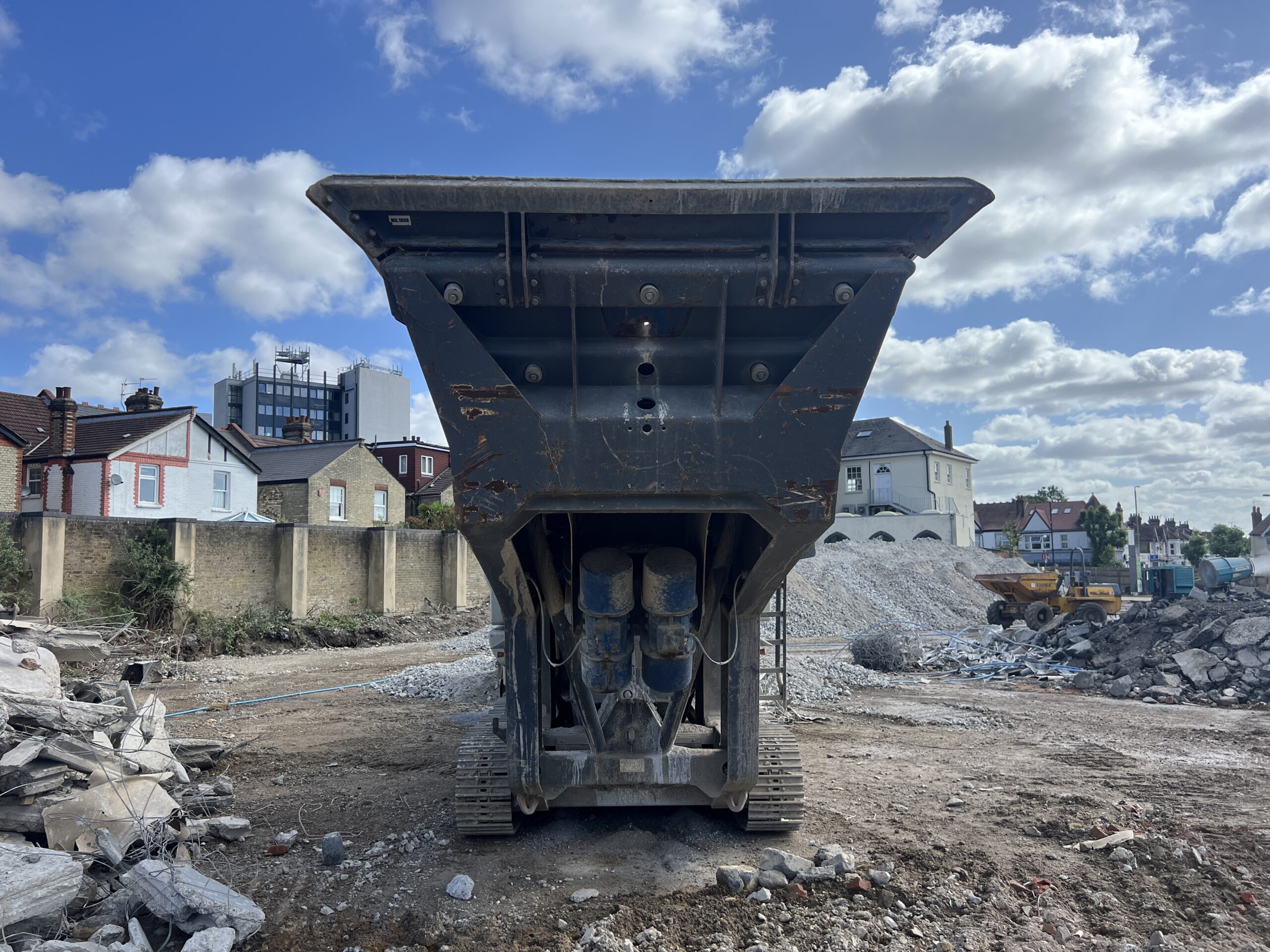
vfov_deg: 53.1
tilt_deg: +5.0
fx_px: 954
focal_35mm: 26
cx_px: 635
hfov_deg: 67.3
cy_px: 476
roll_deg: +1.2
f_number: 1.5
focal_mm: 5.7
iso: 50
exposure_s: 1/3968
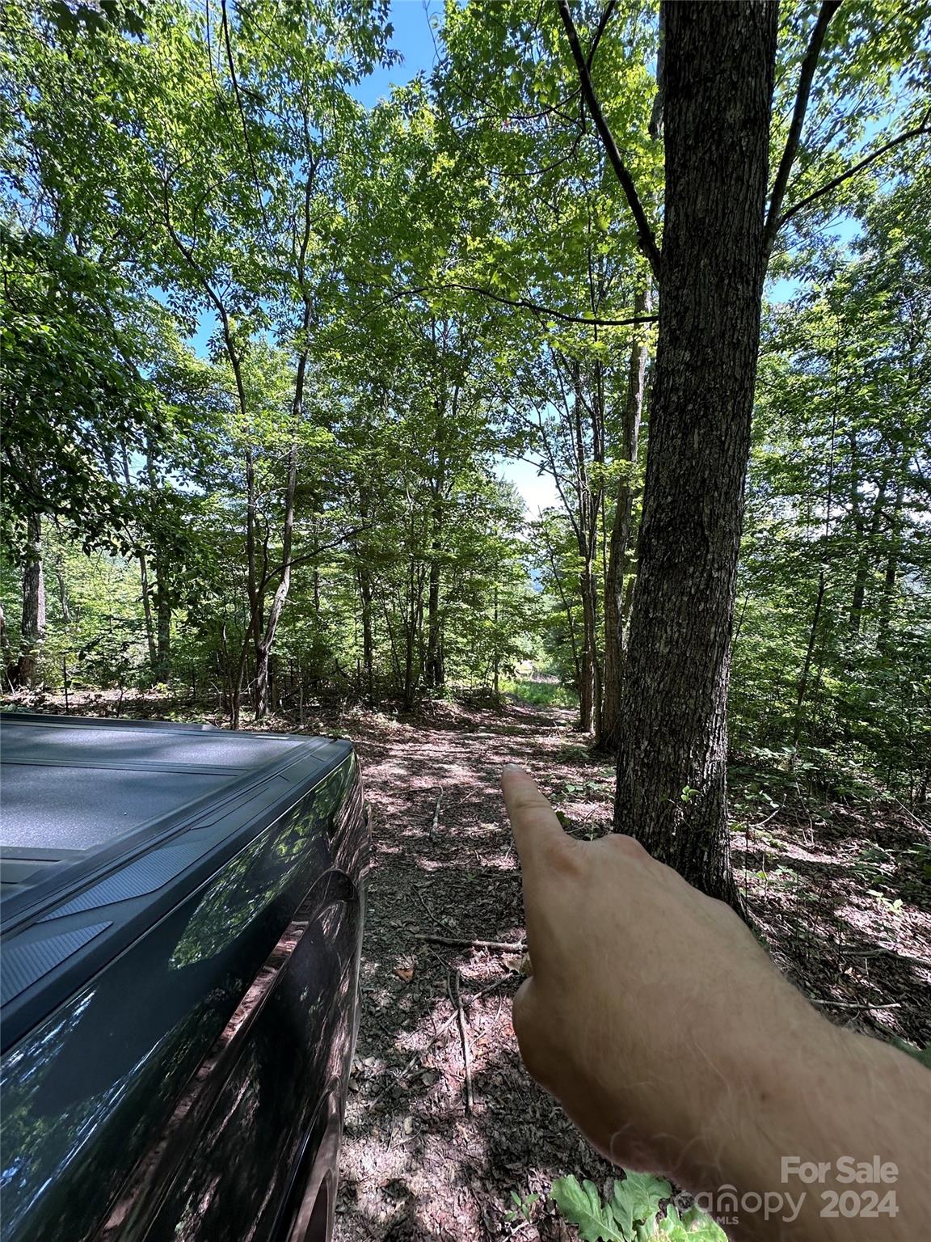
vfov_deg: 102.1
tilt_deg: -4.4
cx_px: 466
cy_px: 621
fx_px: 502
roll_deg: -2.1
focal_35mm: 14
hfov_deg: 85.7
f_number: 2.2
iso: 40
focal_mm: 2.22
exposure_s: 1/133
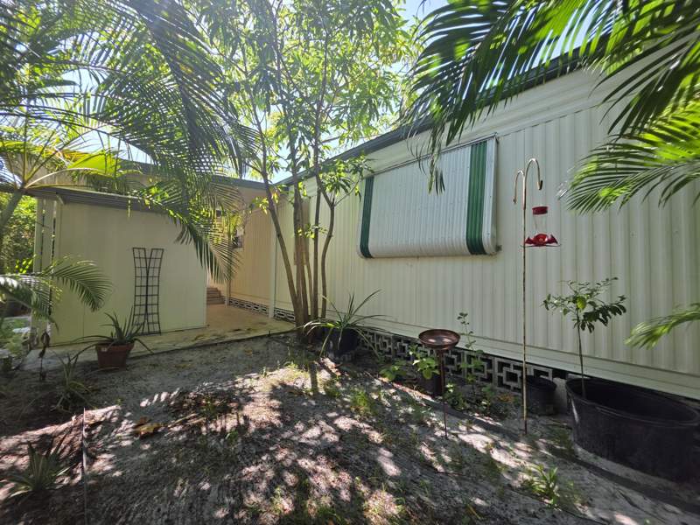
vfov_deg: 89.9
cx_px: 350
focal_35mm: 13
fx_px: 263
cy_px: 262
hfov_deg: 106.2
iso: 40
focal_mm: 2.2
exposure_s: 1/493
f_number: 1.9
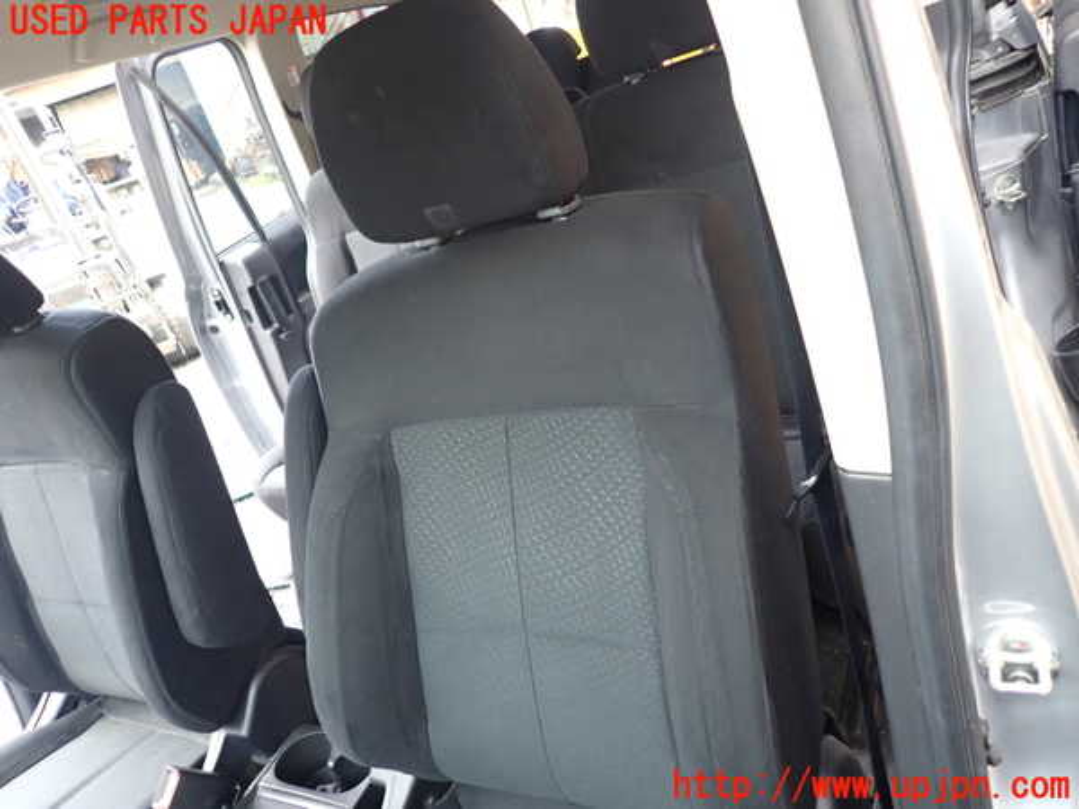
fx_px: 779
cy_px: 404
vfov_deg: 54.9
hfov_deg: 69.4
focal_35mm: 25
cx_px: 540
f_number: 2
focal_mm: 4.5
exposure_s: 1/30
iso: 200
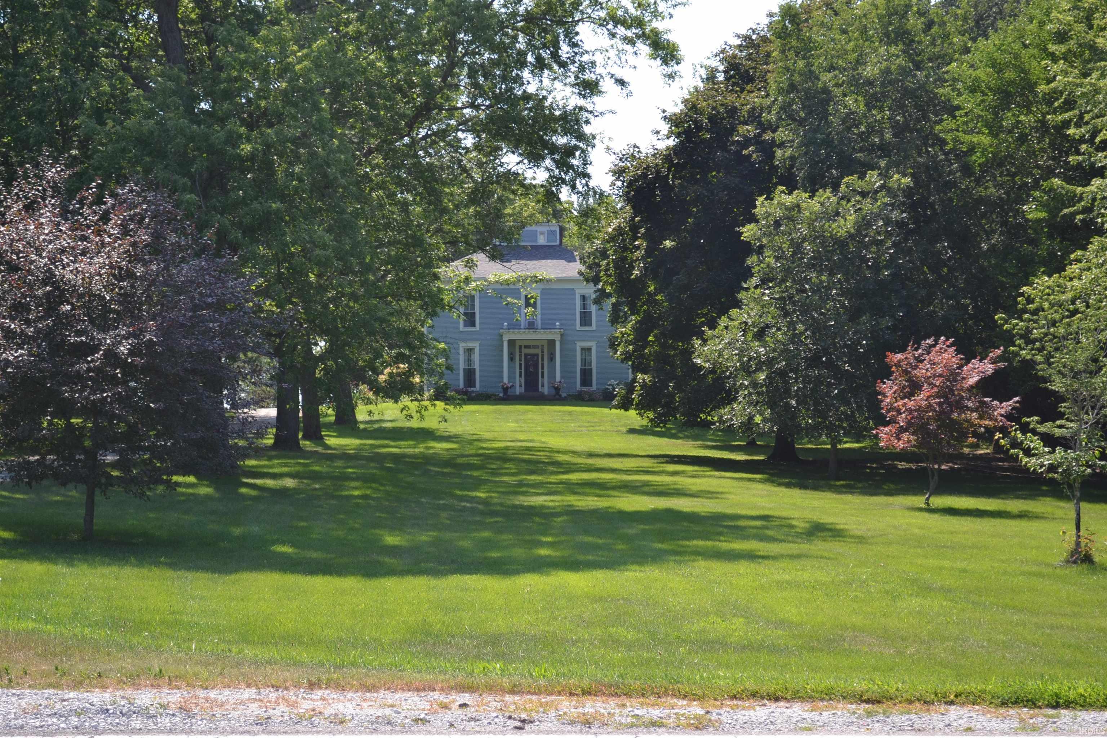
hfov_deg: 29.9
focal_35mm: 68
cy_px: 369
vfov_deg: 20.2
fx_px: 2075
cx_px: 554
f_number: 5.6
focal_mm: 45
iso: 100
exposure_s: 1/200
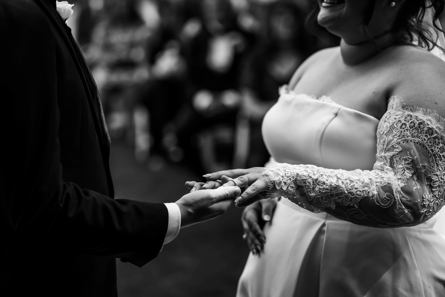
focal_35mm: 85
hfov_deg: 23.9
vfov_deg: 16.1
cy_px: 148
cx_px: 222
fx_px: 1051
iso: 100
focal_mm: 85
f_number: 2.2
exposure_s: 1/1000
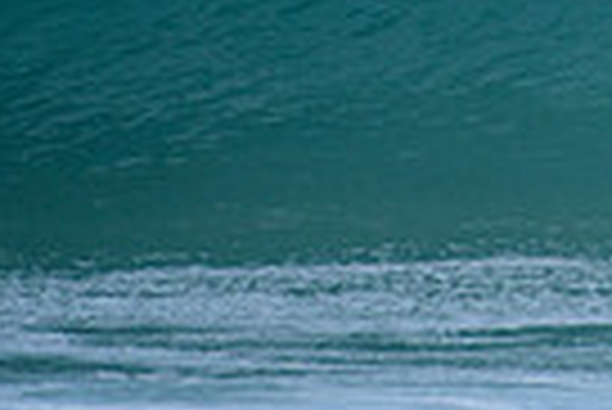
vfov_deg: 0.6
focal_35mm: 2137
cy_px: -115
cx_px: 1184
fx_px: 36367
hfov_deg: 1.0
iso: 250
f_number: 5.6
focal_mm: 500
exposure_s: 1/2000
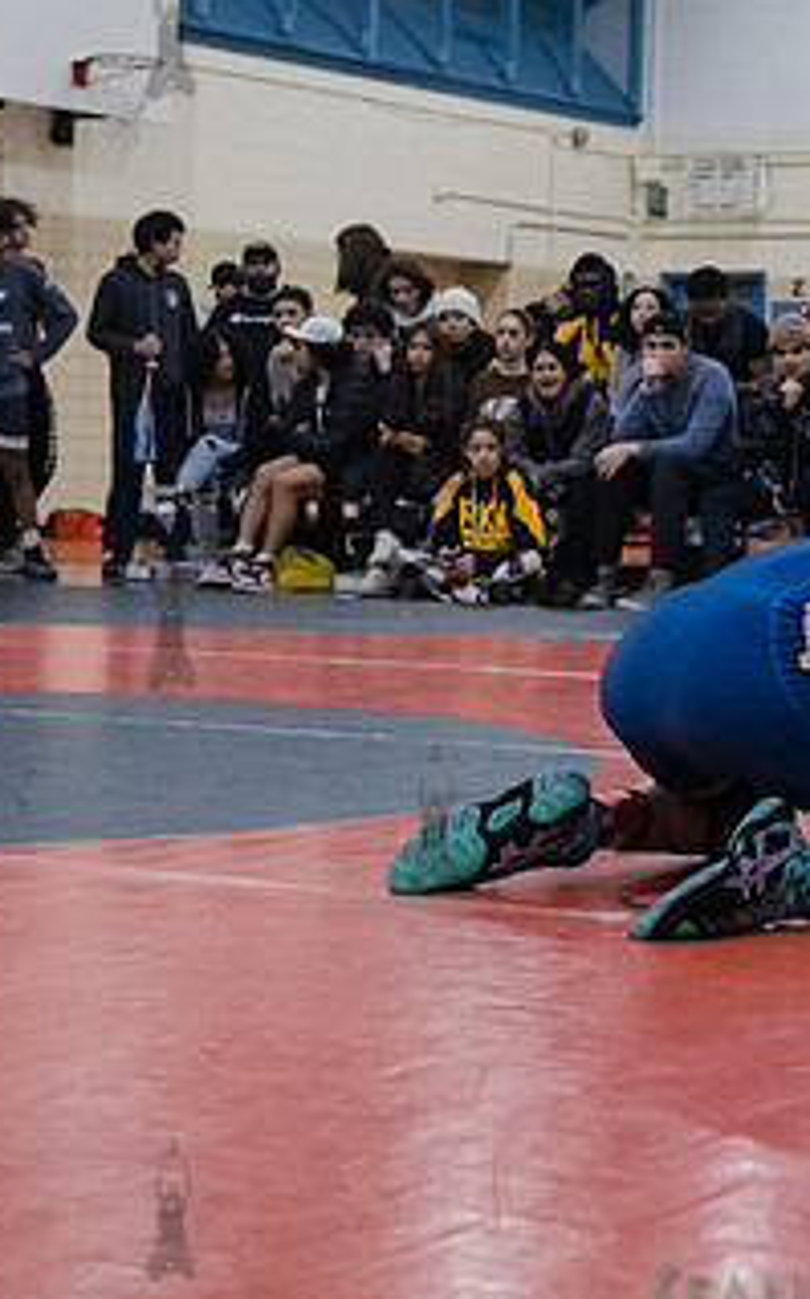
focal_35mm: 84
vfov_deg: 24.6
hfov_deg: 15.0
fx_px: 2971
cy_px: 503
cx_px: 953
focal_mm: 36
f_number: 3.2
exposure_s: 1/400
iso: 8000
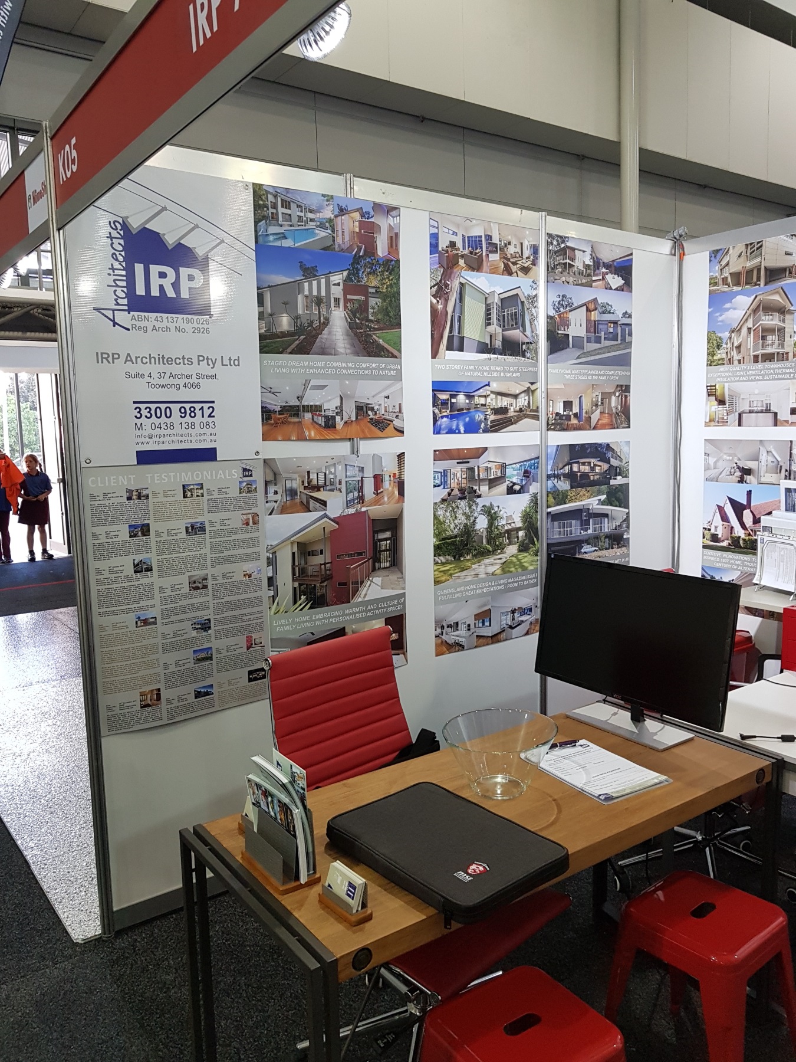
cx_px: 398
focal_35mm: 26
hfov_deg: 53.1
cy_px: 531
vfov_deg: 67.3
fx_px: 797
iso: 160
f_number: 1.7
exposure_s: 1/50
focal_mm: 4.2
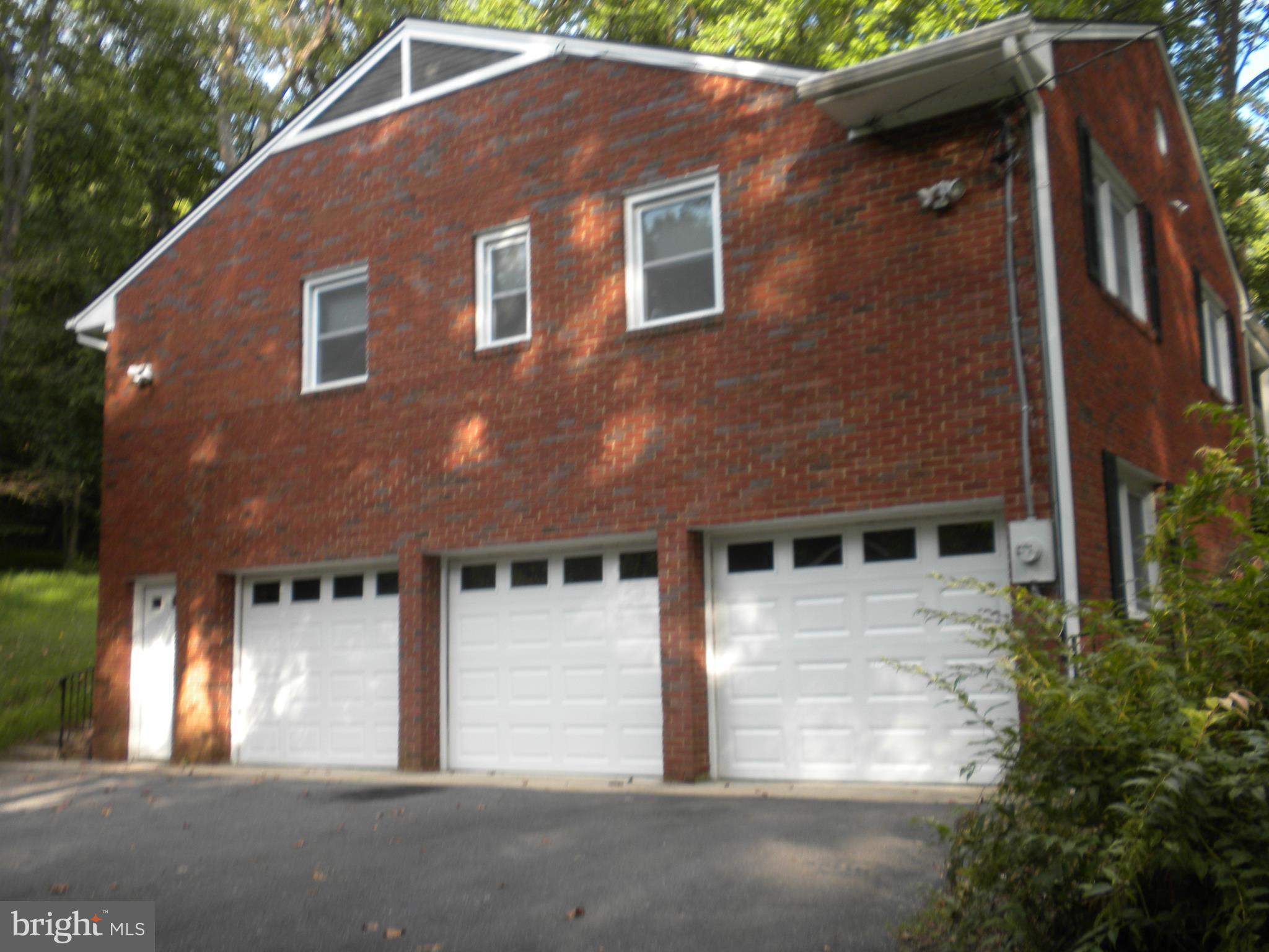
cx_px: 634
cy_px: 476
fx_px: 1356
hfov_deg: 50.1
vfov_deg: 38.7
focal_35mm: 37
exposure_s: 1/82
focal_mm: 6.6
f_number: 3.5
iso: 64
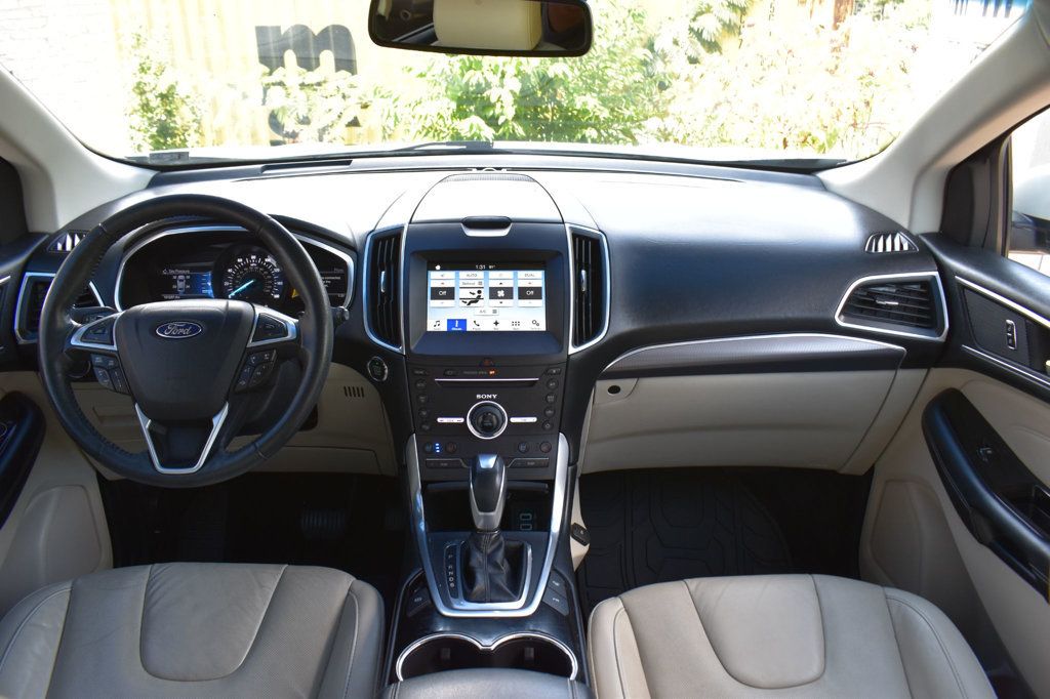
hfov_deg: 67.4
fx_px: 787
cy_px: 350
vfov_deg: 47.9
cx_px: 525
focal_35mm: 27
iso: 400
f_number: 7.1
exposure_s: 1/40
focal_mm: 18
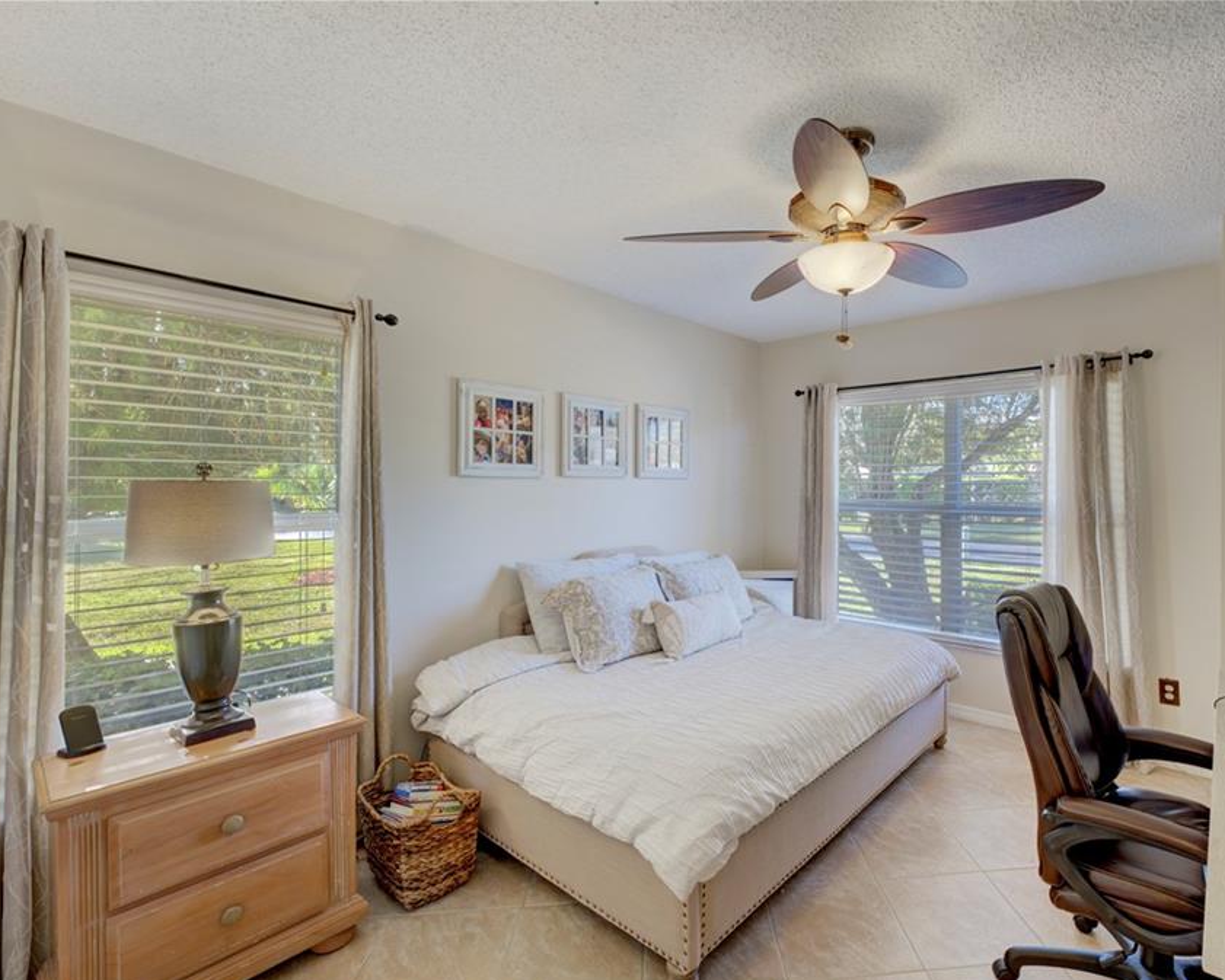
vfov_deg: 80.4
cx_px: 722
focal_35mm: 16
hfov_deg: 92.1
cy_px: 495
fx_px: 580
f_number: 9
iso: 400
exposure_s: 1/5
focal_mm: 14
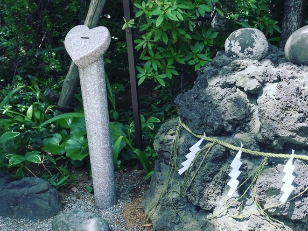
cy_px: 146
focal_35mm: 45
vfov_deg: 32.0
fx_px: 400
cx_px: 213
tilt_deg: -26.6
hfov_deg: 41.4
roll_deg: -2.3
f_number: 2.2
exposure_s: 1/582
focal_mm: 4.15
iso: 25
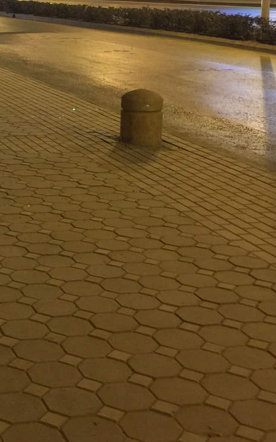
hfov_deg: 19.0
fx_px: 794
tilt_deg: -3.8
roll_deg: +0.4
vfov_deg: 30.0
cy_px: 64
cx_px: -23
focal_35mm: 66
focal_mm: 4.15
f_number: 2.2
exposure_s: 1/4
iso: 64
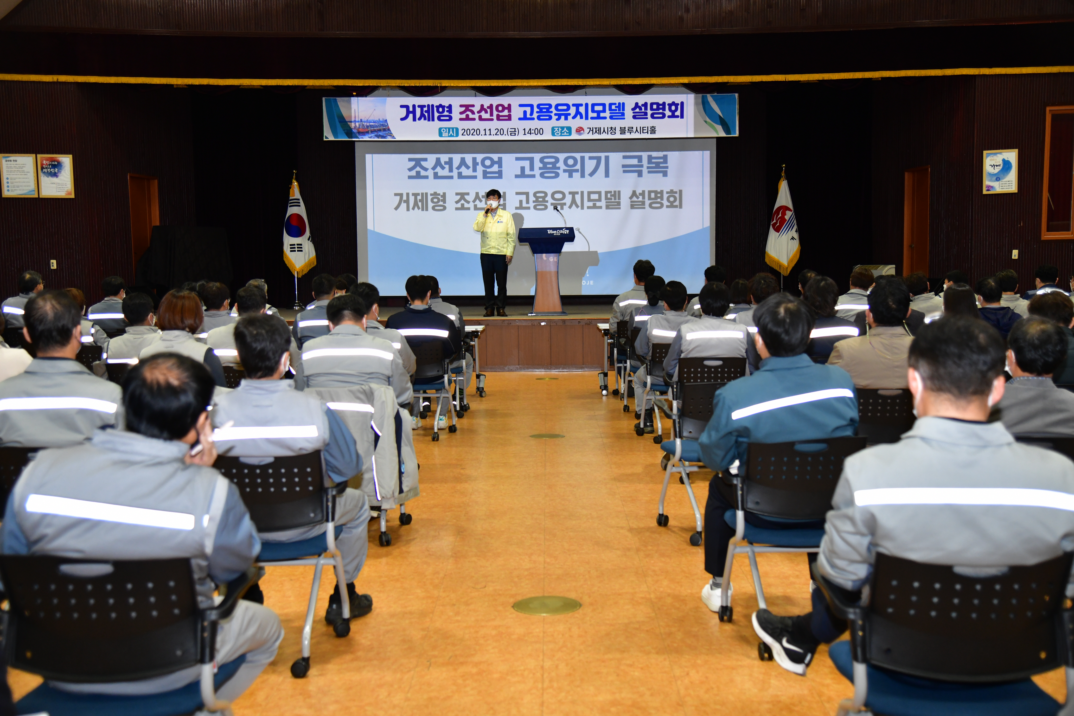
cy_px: 358
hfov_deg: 42.7
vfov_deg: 29.2
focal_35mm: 46
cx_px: 537
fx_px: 1372
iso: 1800
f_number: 4
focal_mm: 46
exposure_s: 1/250
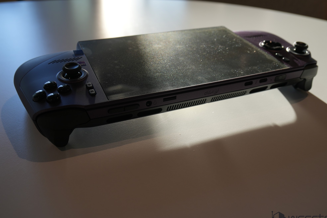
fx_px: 300
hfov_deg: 57.2
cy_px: 104
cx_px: 166
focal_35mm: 33
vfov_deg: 40.0
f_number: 4.5
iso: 100
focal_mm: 20
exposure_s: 1/80
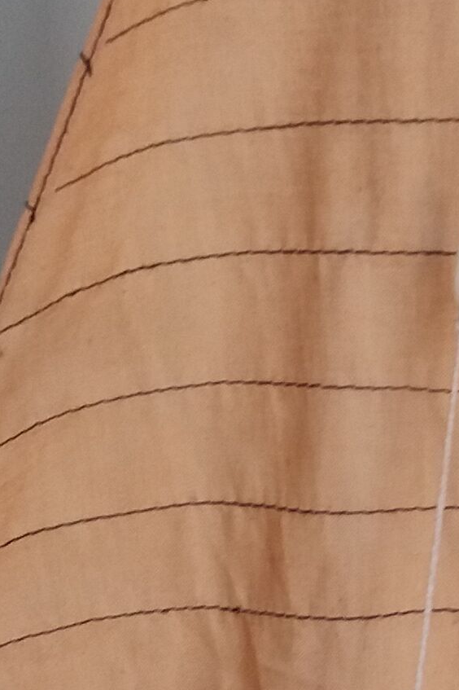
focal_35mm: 142
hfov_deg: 9.5
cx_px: 581
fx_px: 2718
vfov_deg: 14.4
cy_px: 488
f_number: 1.9
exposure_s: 1/50
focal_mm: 3.7
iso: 64
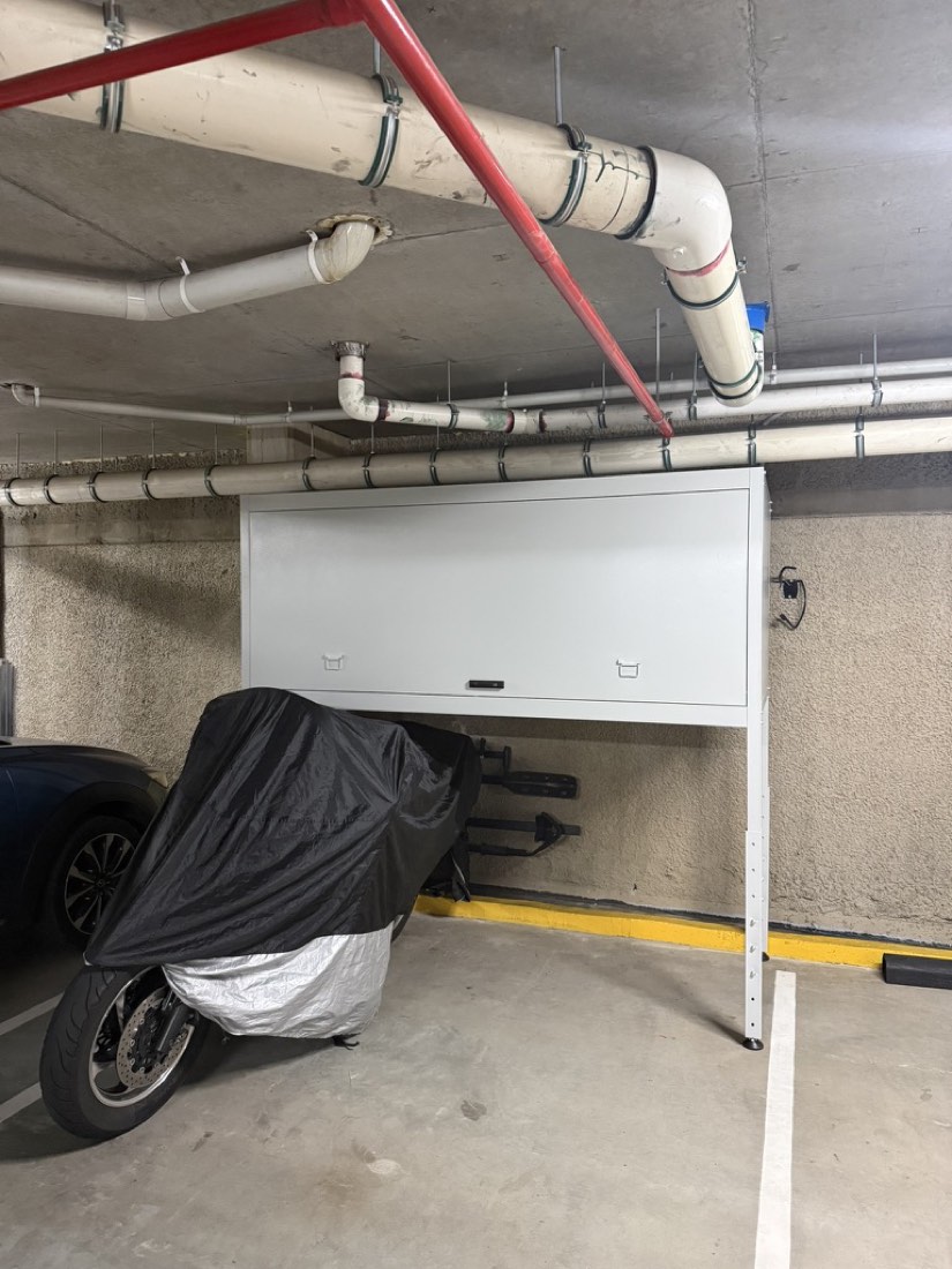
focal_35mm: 24
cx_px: 476
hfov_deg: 56.8
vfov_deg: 71.6
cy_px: 634
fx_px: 880
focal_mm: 6.76
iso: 500
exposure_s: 1/50
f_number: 1.78
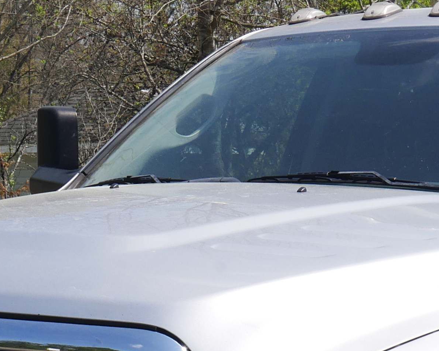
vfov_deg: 10.0
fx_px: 1962
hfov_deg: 12.7
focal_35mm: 151
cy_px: 452
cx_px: 408
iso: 200
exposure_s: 1/400
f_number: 10
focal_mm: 20
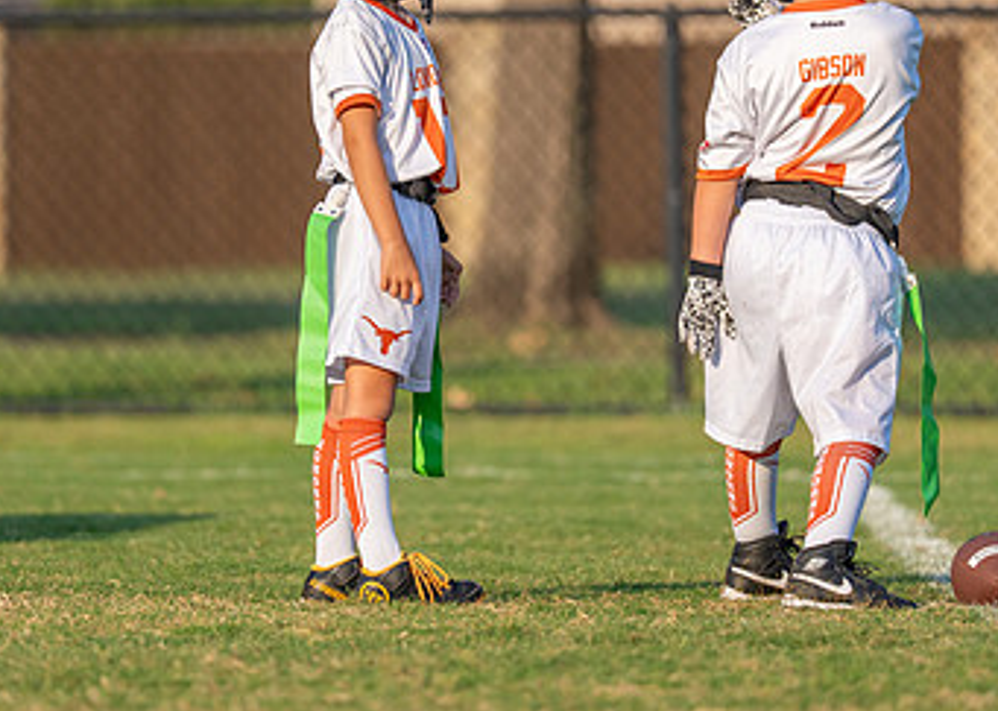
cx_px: 413
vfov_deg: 3.3
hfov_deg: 4.7
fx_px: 12178
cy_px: 214
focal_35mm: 430
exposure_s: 1/3200
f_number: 2.8
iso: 200
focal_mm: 200
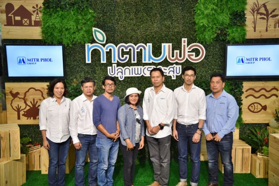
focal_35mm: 38
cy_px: 93
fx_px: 295
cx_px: 140
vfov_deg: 35.1
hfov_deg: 50.7
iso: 800
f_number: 4
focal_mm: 38
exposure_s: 1/125
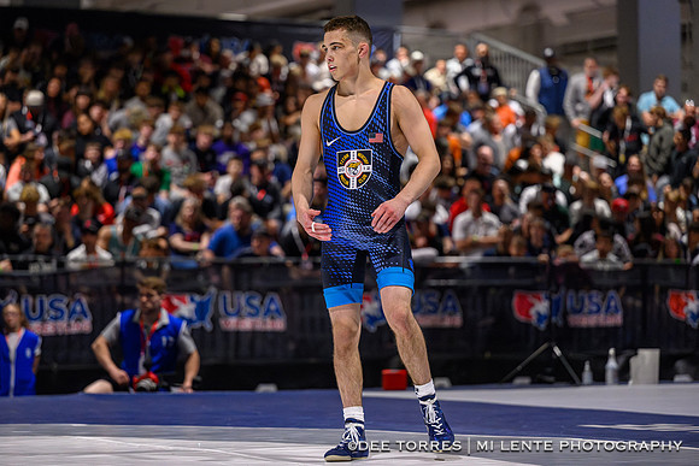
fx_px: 2455
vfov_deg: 10.9
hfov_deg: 16.2
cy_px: 226
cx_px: 331
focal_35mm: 126
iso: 9000
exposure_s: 1/800
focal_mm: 120
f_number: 2.8
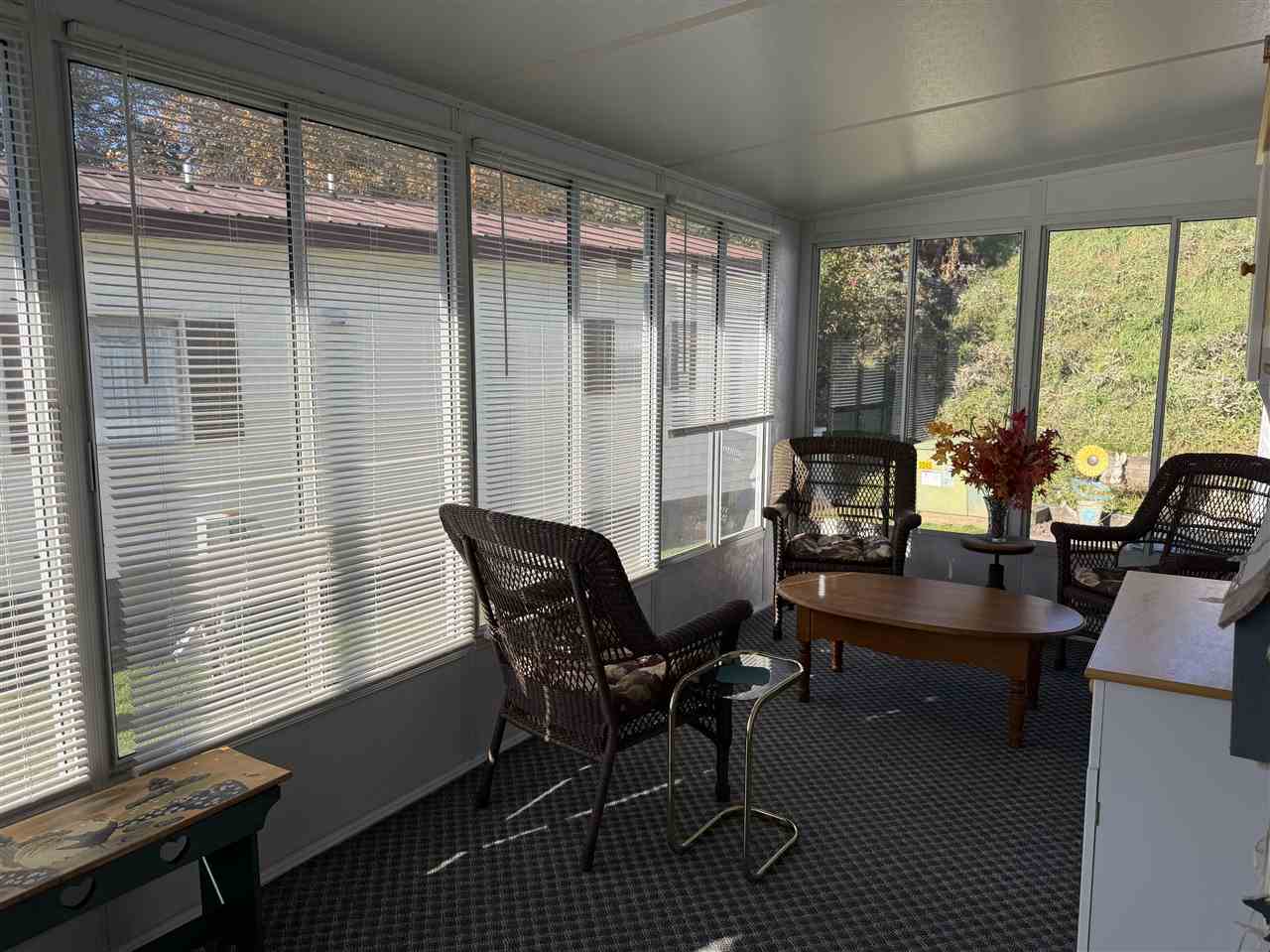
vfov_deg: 56.8
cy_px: 476
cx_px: 635
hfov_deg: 71.6
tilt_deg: -8.3
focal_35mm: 24
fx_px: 880
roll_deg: -1.2
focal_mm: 6.76
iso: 80
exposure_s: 1/1091
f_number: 1.78
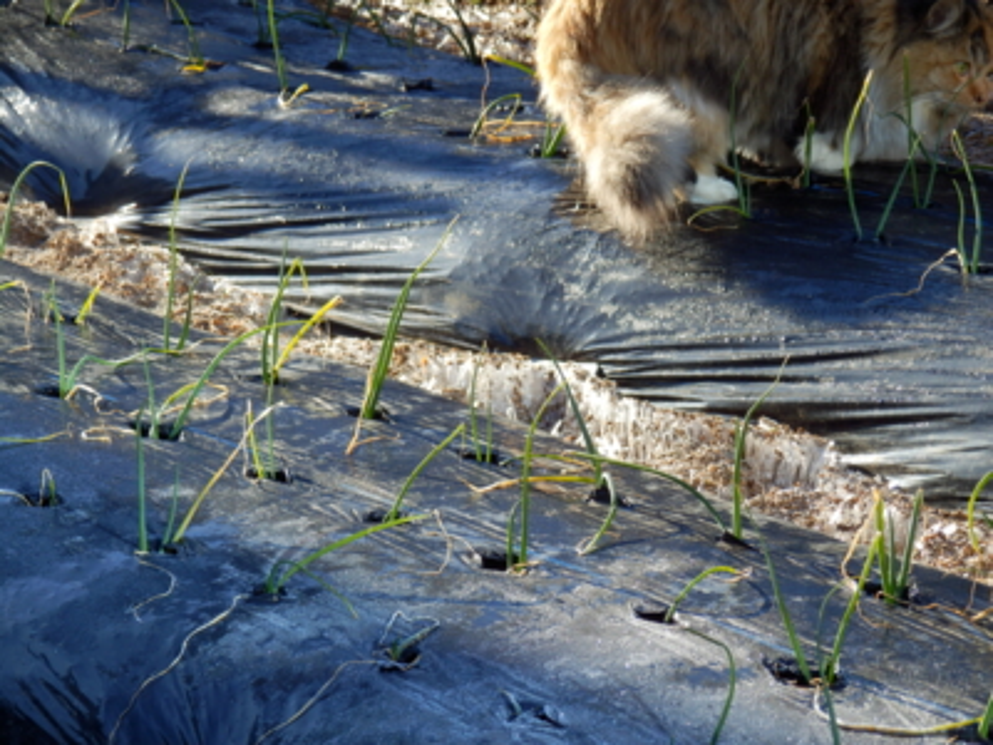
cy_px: 372
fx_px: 4016
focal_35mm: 140
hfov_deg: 14.1
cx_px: 496
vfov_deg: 10.6
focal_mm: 25.1
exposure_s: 1/160
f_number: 5.4
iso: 80
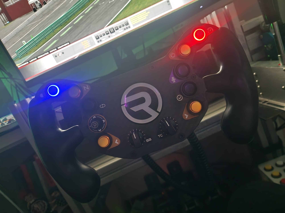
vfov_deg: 58.9
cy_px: 106
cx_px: 142
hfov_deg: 73.9
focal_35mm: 23
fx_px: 189
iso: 640
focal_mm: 6.4
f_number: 1.8
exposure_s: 1/10
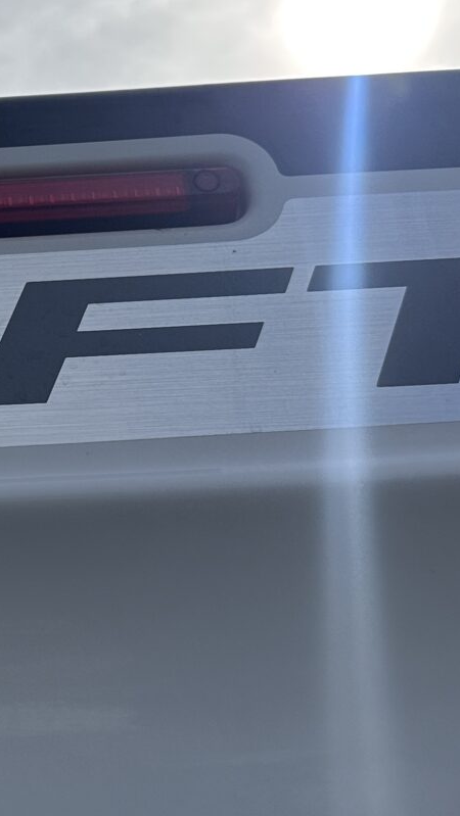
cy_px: 342
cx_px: -151
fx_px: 1451
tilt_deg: +27.3
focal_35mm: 67
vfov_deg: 31.4
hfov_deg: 16.9
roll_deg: +2.7
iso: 100
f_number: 1.78
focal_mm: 6.86
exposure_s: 1/18519
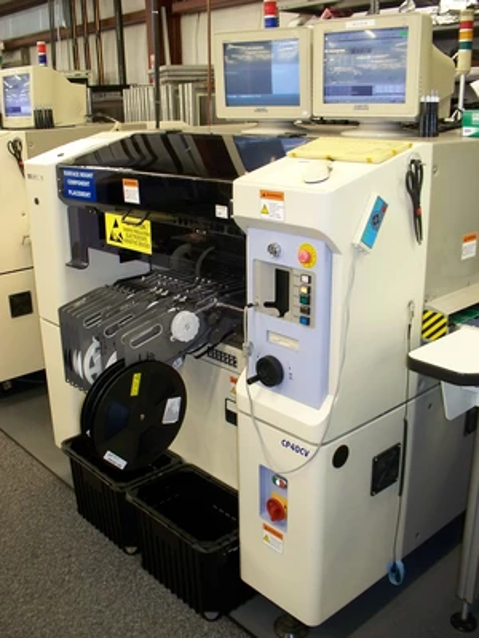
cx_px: 240
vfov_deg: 51.4
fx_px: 664
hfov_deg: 39.7
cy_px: 319
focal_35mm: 36
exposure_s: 1/40
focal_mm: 7.54
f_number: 2.8
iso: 200
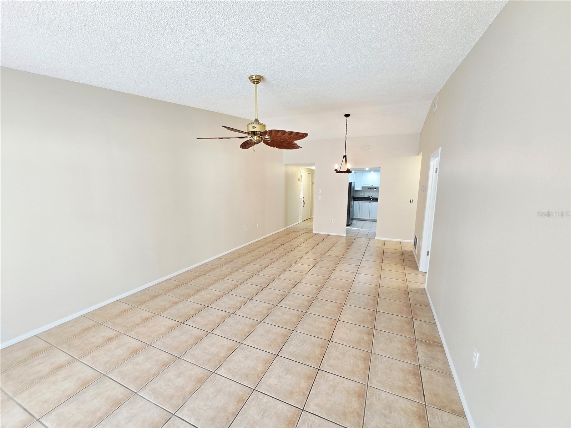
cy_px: 214
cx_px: 286
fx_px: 214
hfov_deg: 106.2
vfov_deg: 89.9
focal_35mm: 13
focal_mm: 2.2
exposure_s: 1/60.2
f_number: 2.2
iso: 80
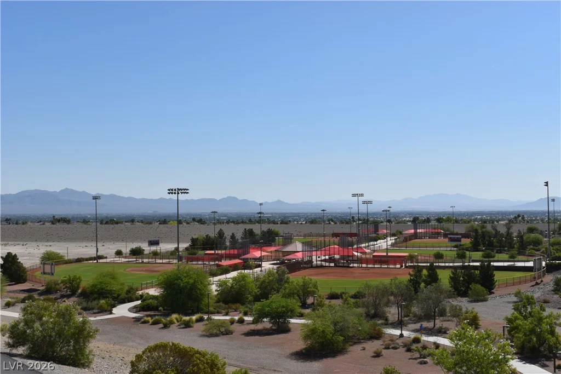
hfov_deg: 43.6
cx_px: 280
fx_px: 701
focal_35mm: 45
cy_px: 187
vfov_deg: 29.9
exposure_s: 1/500
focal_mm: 30
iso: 200
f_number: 11
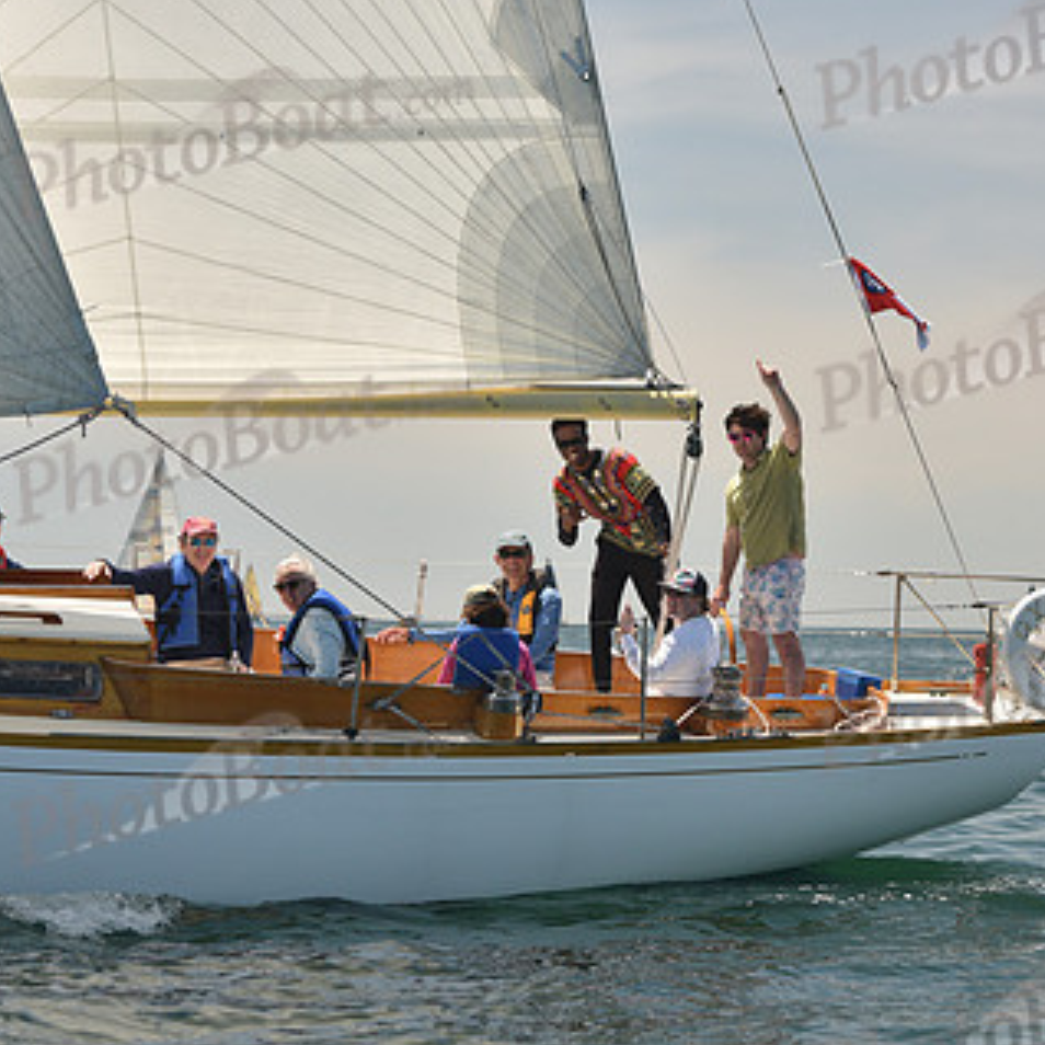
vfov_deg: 11.5
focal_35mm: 152
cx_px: 647
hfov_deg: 11.5
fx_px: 5191
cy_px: 564
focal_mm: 98
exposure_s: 1/800
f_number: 5
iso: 250
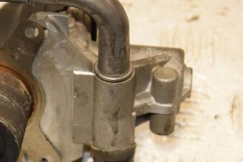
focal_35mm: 165
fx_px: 1113
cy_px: 83
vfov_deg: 8.3
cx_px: 49
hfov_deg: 12.4
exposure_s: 1/200
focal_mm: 62
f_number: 5.6
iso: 800
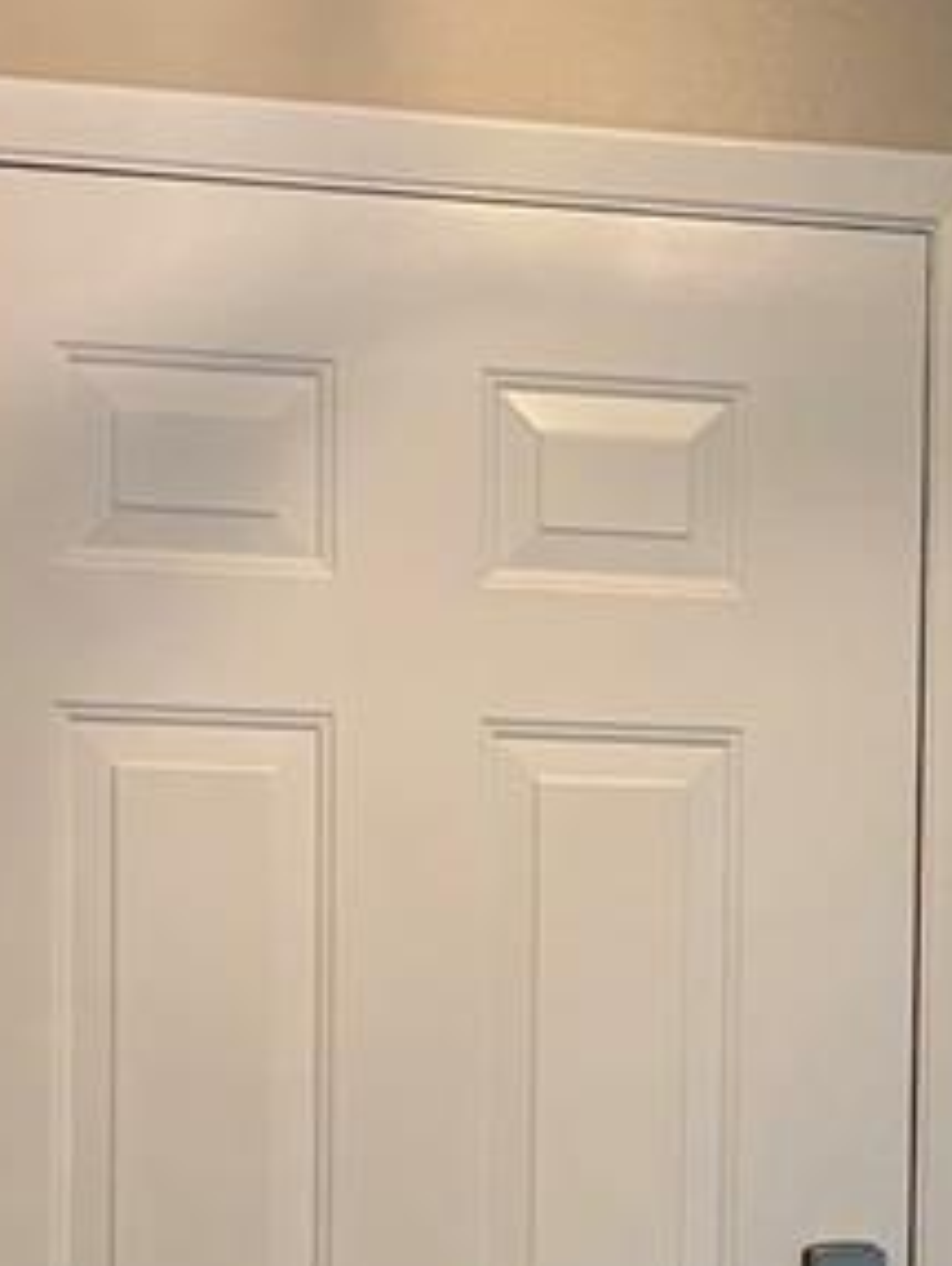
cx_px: 943
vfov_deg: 17.7
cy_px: 1155
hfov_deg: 13.4
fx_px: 3991
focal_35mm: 109
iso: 125
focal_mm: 5.96
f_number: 1.6
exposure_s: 1/120
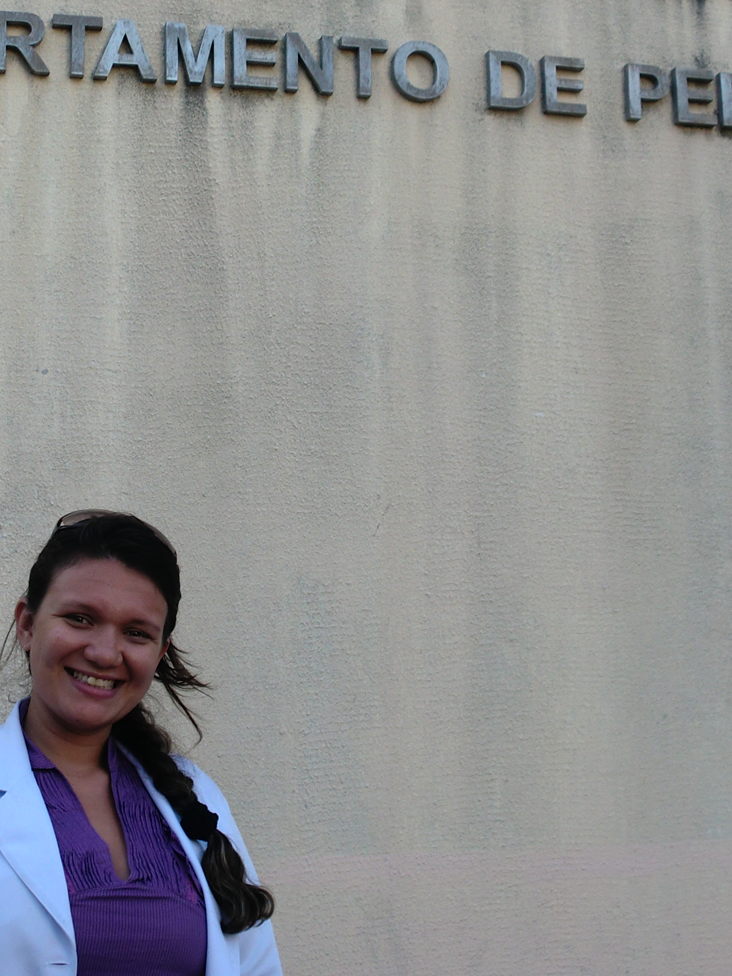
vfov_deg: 30.3
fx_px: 1804
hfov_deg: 22.9
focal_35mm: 64
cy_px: 529
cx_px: 310
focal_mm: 6.3
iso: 64
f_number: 3.1
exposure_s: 1/160
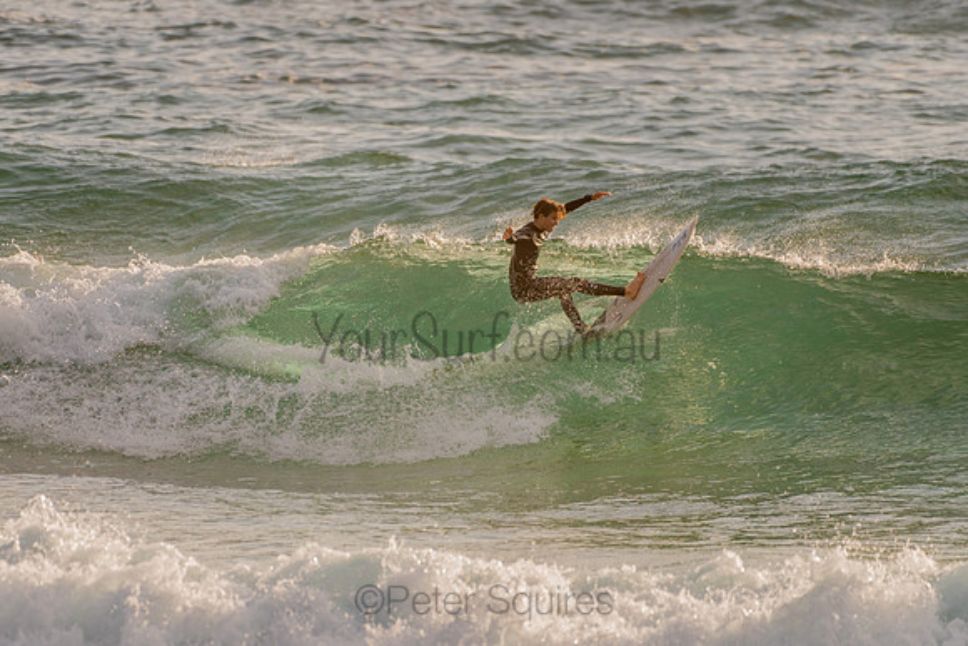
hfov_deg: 3.4
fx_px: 16483
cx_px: 472
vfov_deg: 2.2
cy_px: 313
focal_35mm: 613
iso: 180
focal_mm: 500
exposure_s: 1/2000
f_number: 5.6
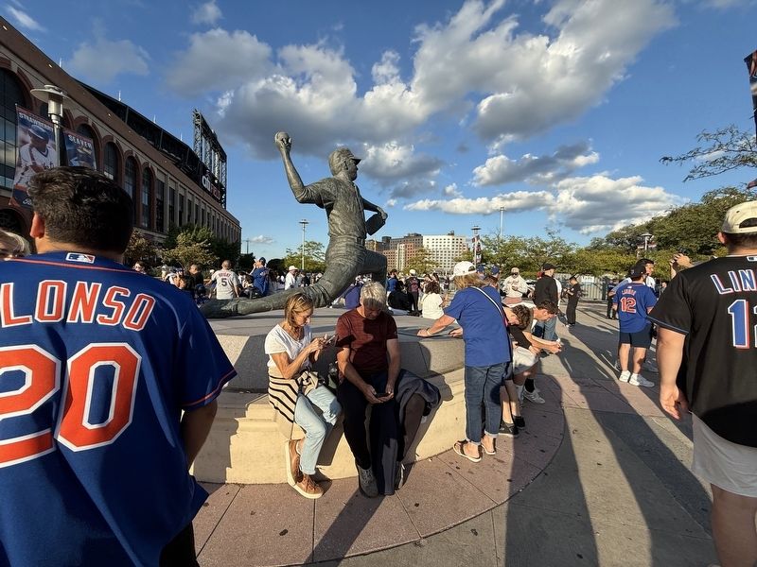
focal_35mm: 14
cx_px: 378
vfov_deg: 85.7
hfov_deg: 102.1
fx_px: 306
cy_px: 284
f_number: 2.2
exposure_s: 1/1368
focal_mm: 2.22
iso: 50
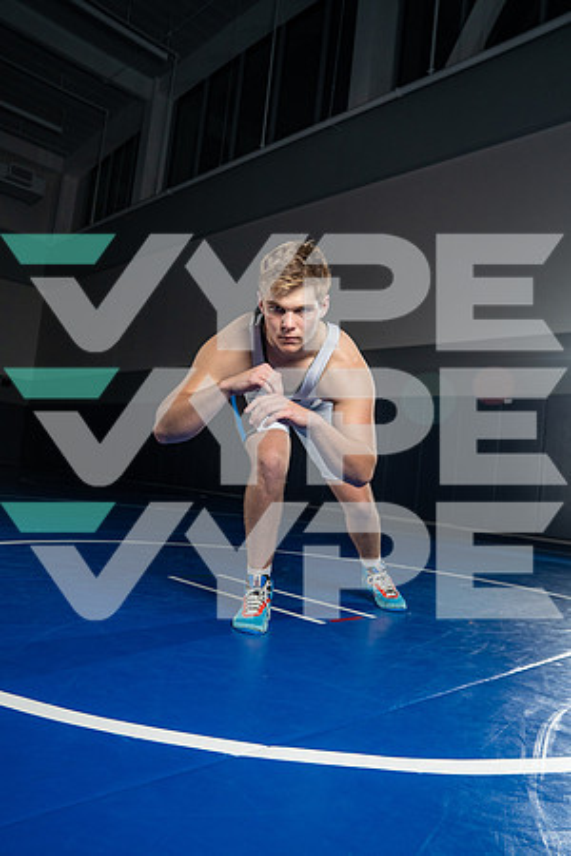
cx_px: 286
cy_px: 428
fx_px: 642
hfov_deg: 47.9
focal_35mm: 27
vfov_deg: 67.4
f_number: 4
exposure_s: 1/125
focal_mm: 27
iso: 800
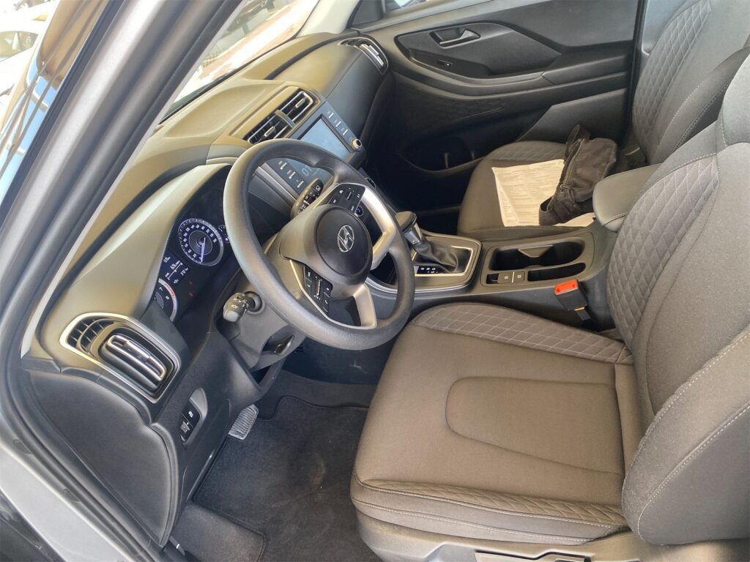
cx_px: 375
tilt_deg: -32.7
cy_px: 281
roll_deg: +20.2
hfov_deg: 67.3
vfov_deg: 53.1
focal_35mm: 26
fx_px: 563
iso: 125
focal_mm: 4.25
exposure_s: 1/120
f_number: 1.8
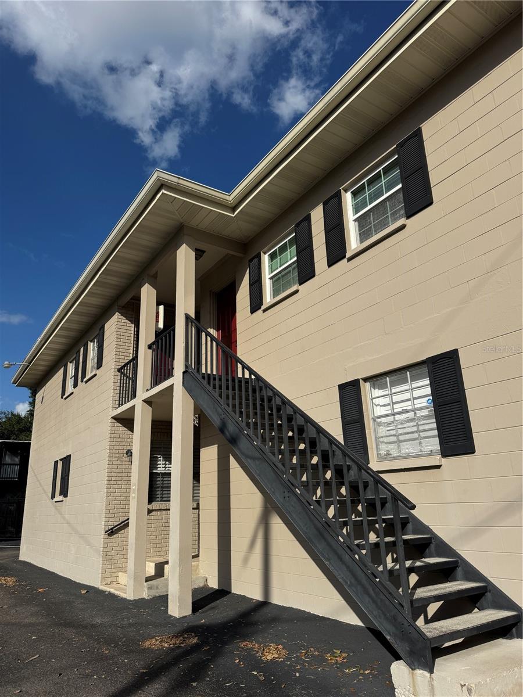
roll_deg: +1.7
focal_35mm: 24
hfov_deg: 56.8
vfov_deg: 71.6
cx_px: 262
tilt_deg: +16.6
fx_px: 483
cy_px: 348
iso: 80
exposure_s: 1/9009
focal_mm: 6.76
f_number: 1.78
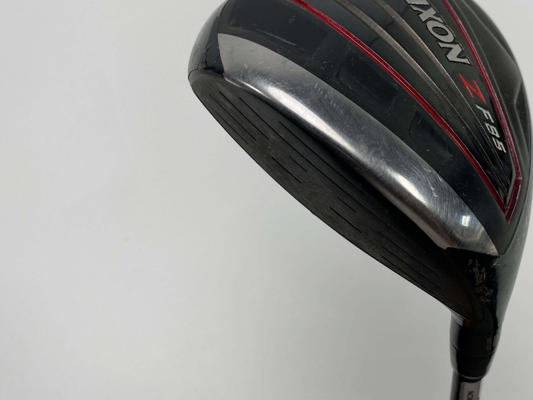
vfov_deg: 38.2
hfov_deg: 49.5
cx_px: 340
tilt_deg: -56.0
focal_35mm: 37
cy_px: 133
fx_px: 570
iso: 32
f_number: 1.8
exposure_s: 1/312
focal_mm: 4.25
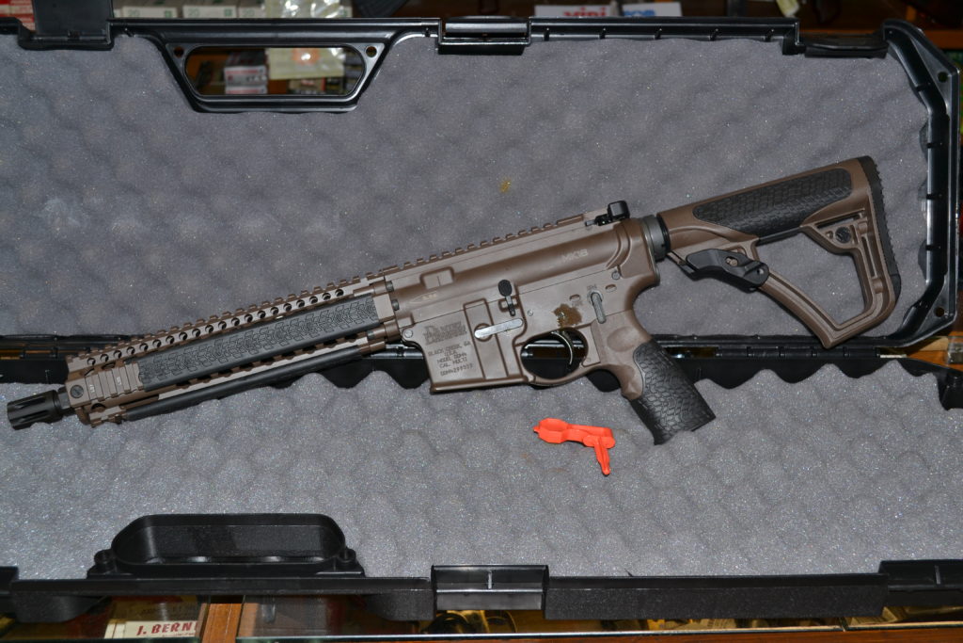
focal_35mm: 45
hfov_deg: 43.6
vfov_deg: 29.9
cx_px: 482
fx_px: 1204
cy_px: 322
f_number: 6.3
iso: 100
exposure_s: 1/60
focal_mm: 30
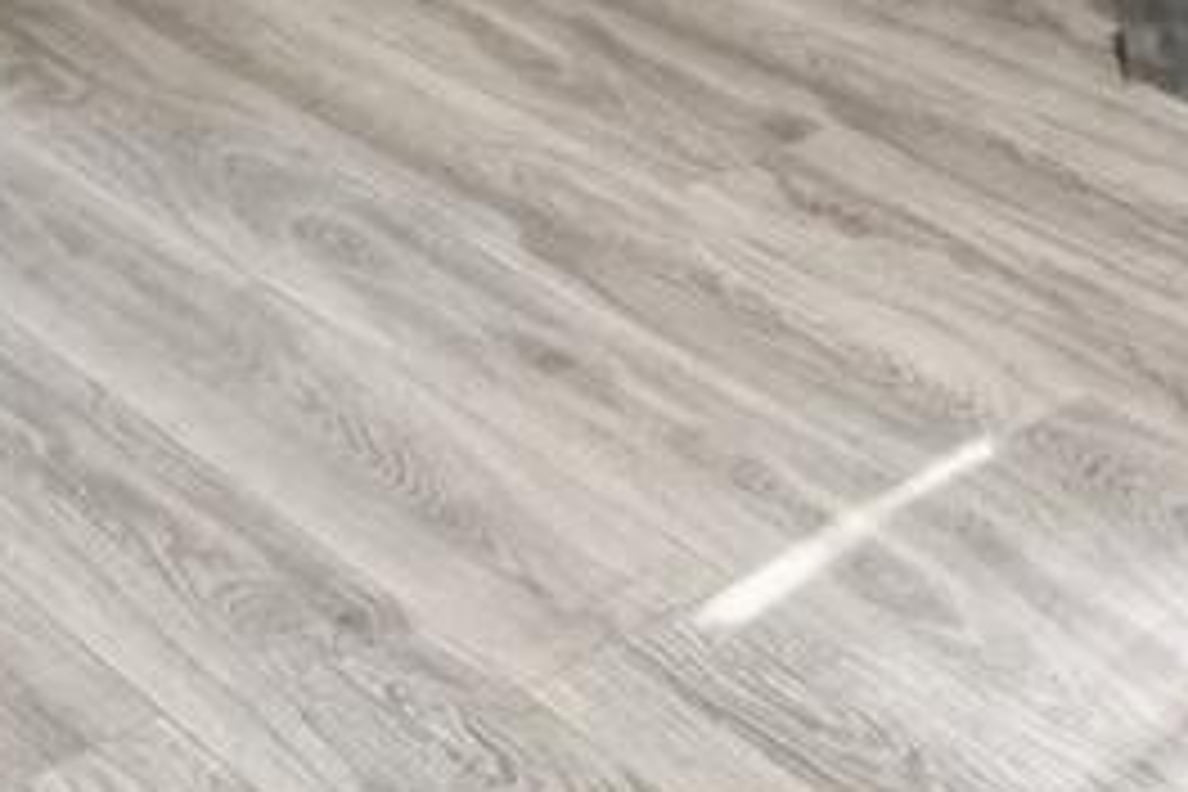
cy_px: -1215
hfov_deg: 22.4
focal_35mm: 91
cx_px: 518
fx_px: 3003
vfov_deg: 11.7
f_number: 8
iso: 800
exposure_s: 1/4
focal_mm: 10
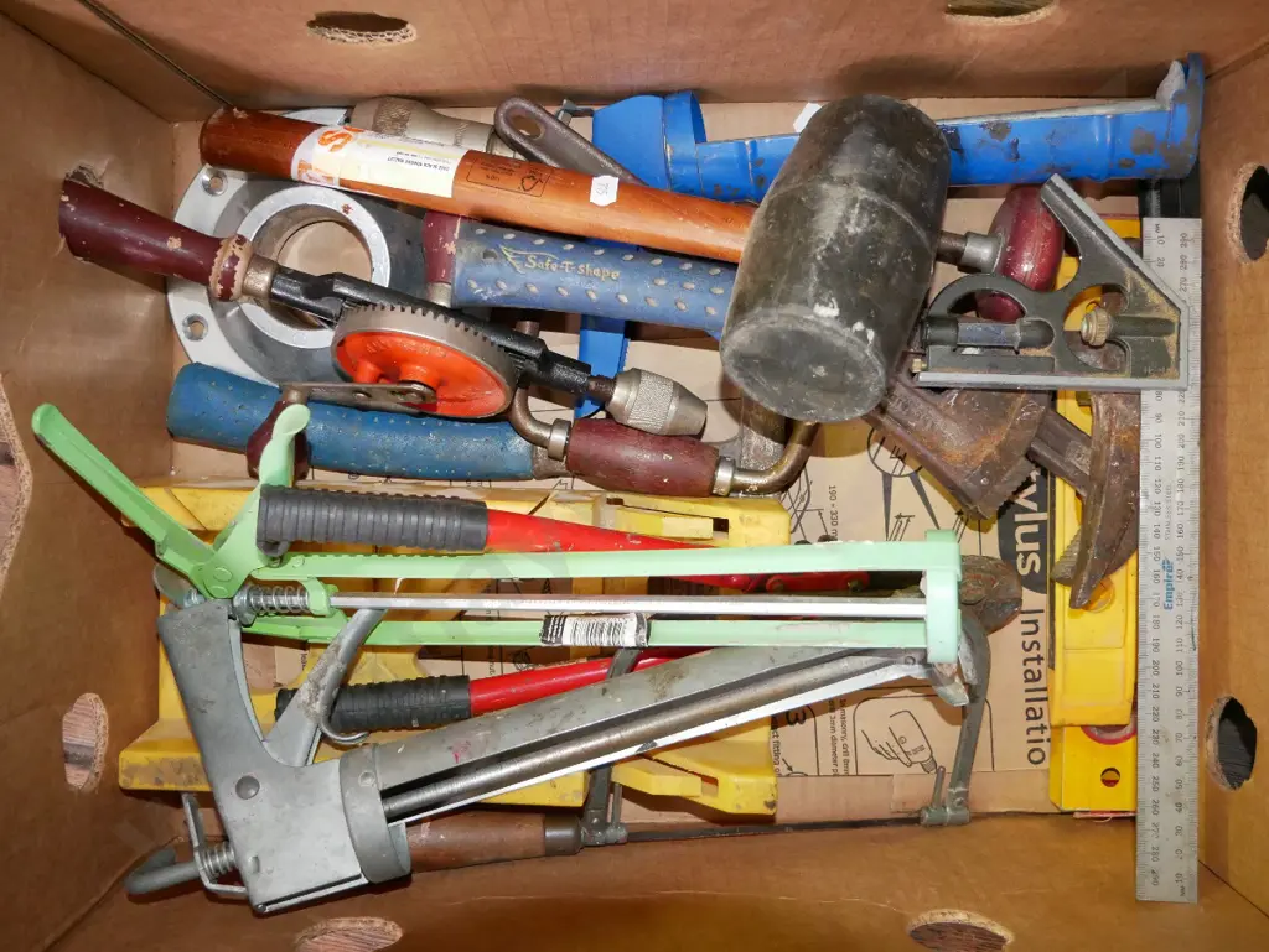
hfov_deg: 53.9
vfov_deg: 41.8
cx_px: 634
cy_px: 476
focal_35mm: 34
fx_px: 1247
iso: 3200
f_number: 3.8
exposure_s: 1/80
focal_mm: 17
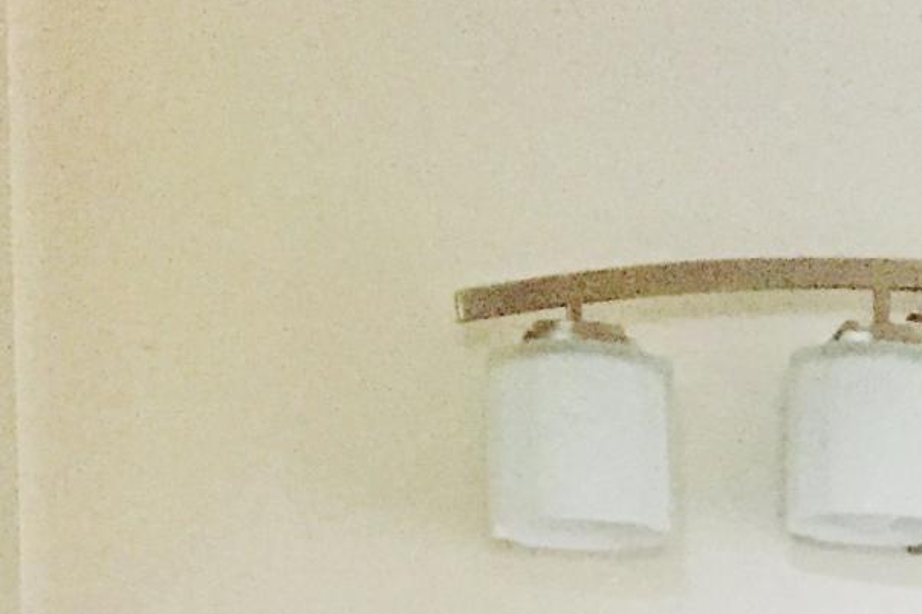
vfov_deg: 11.7
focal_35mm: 100
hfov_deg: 19.9
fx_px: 2561
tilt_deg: -2.8
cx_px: 902
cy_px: 1358
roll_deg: -1.4
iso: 250
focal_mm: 4.15
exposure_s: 1/30
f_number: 2.2
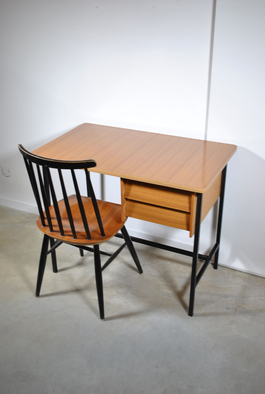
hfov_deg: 34.4
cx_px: 132
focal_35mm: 39
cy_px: 197
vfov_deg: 49.5
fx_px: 429
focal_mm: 26
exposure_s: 1/25
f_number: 4.2
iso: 200
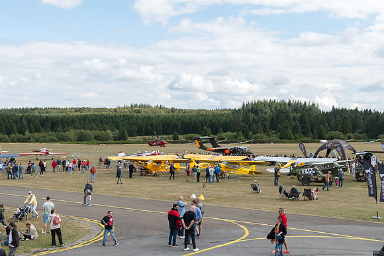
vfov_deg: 26.8
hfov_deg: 39.4
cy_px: 128
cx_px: 192
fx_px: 536
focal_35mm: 50
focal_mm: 48
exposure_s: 1/5000
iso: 800
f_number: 6.3
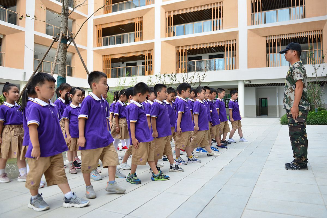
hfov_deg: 69.4
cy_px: 109
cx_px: 164
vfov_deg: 49.5
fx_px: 236
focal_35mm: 26
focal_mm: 26
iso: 200
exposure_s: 1/640
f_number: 2.8
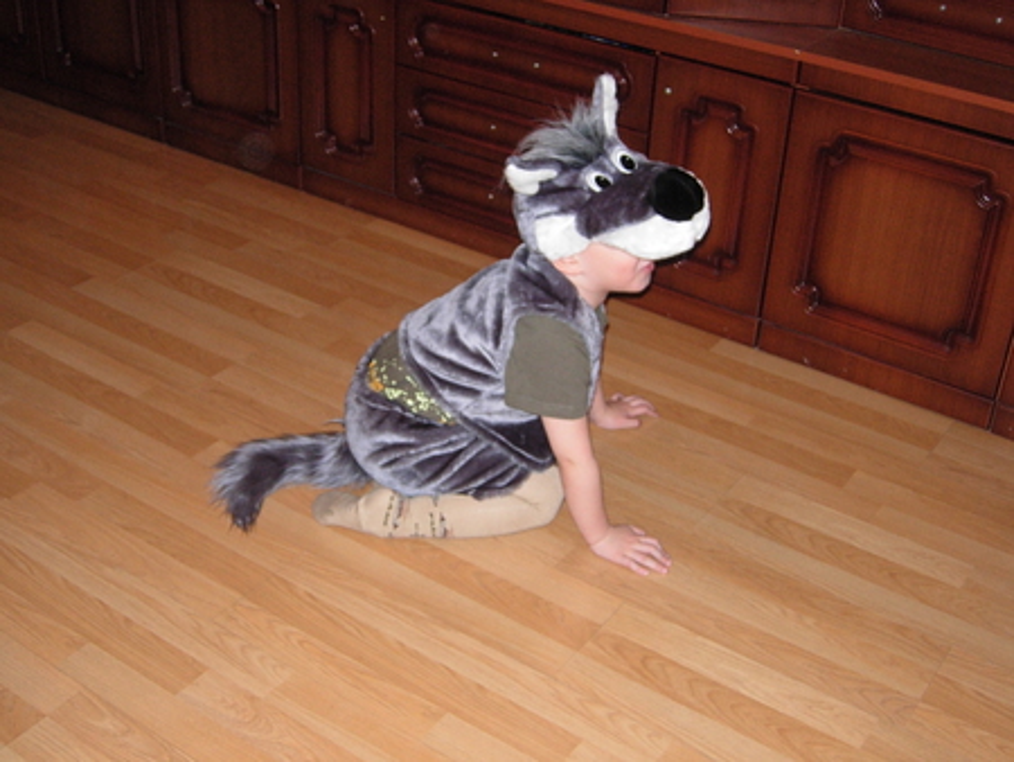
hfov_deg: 39.6
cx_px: 507
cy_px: 381
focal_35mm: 48
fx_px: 1407
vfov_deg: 30.3
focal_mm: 10.1
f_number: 3.1
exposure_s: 1/128
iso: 200
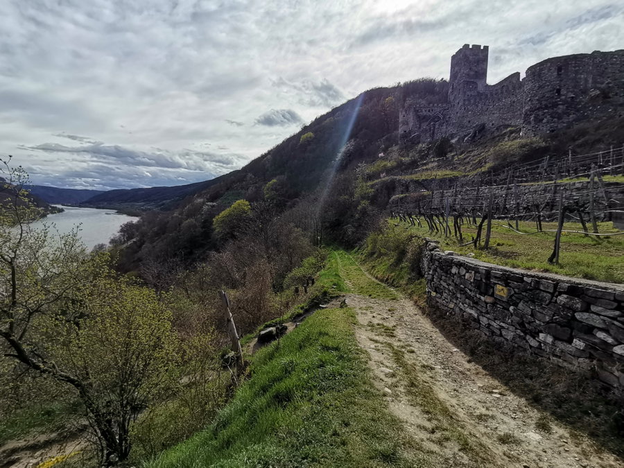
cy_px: 234
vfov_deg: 74.7
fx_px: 306
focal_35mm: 17
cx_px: 312
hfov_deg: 91.0
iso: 50
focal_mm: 1.78
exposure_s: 1/3559
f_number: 2.4
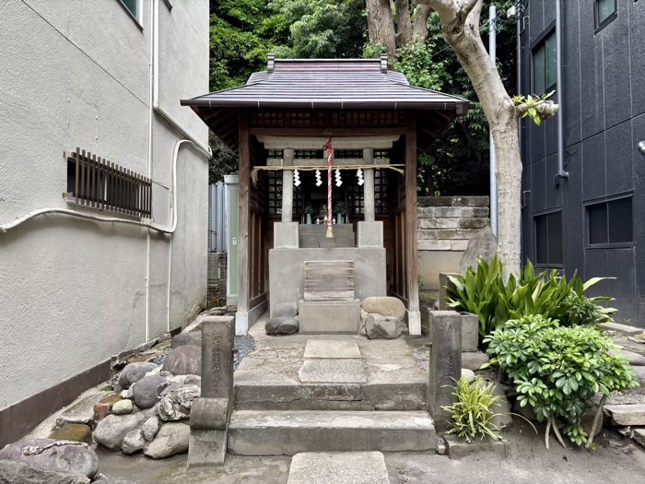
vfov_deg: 53.1
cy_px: 242
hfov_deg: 67.3
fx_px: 484
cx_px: 322
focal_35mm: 26
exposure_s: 1/121
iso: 50
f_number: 1.6
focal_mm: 5.96
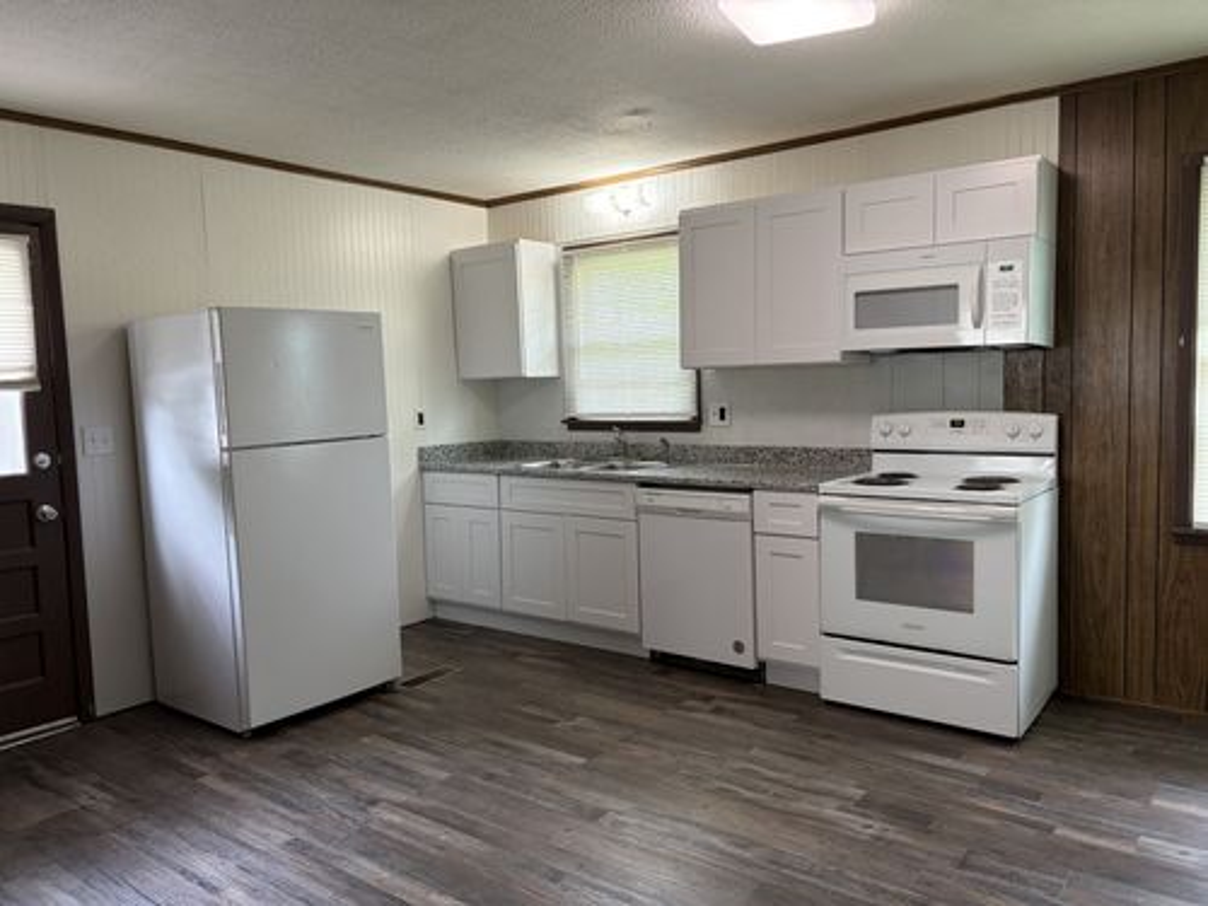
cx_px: 604
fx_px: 907
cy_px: 453
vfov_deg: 53.1
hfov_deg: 67.3
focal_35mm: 26
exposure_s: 1/120
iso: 160
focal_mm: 5.96
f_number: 1.6
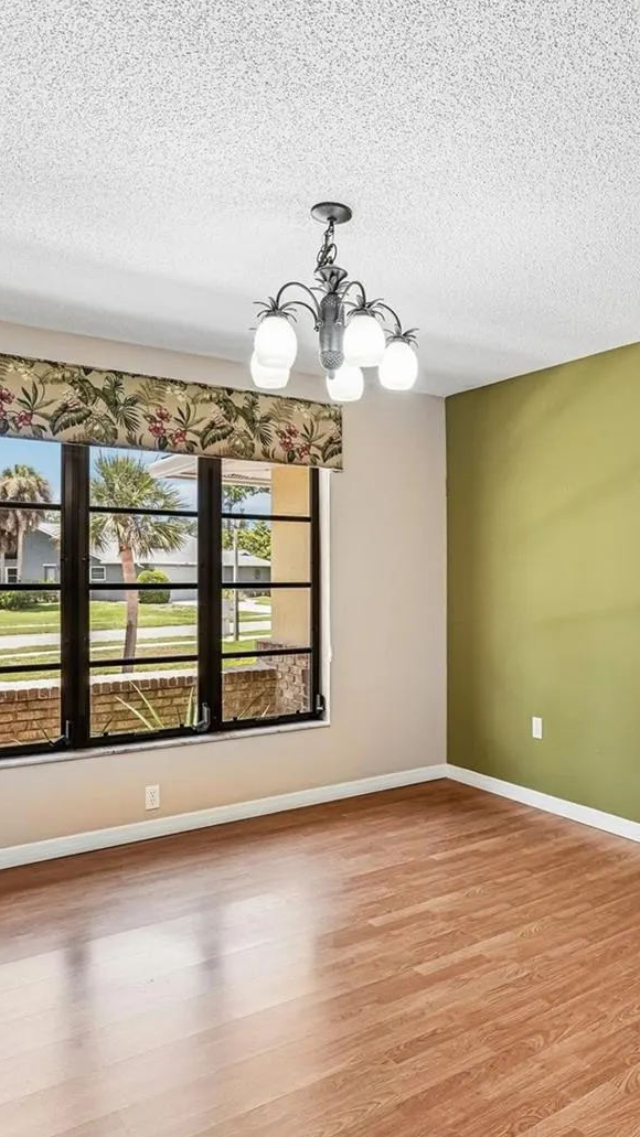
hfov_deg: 43.8
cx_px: 419
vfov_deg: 71.9
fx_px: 784
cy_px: 567
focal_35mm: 26
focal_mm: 16
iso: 400
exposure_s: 1/13
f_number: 8
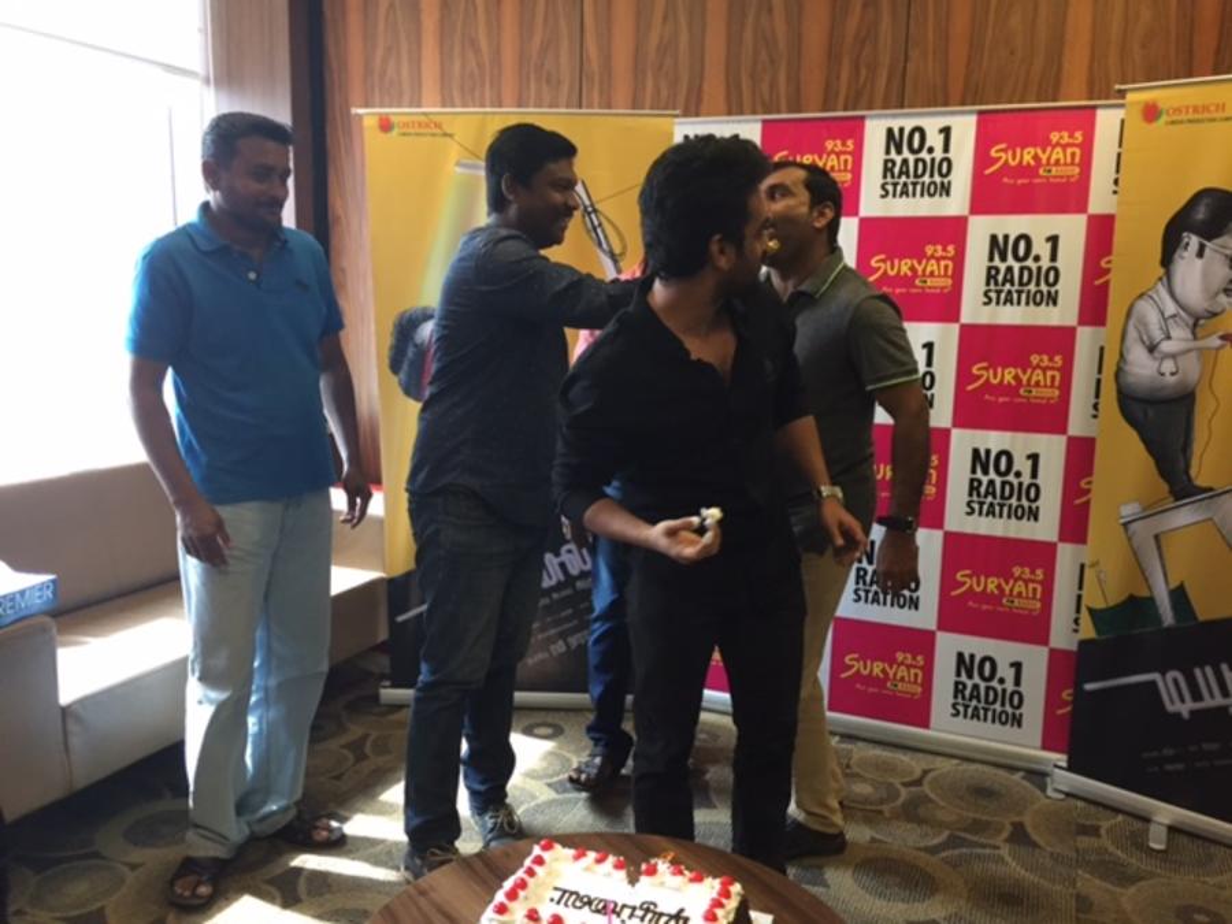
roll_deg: -2.2
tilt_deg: -8.4
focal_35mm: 29
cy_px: 462
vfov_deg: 48.2
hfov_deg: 61.7
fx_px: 1032
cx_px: 616
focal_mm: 4.15
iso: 160
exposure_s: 1/33
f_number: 2.2
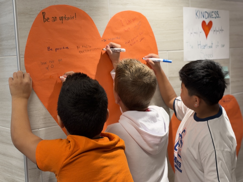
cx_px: 122
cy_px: 91
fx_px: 337
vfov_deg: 30.3
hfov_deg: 39.7
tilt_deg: -5.8
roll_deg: +2.7
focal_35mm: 48
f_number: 1.8
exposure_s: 1/60
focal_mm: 6.93
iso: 100
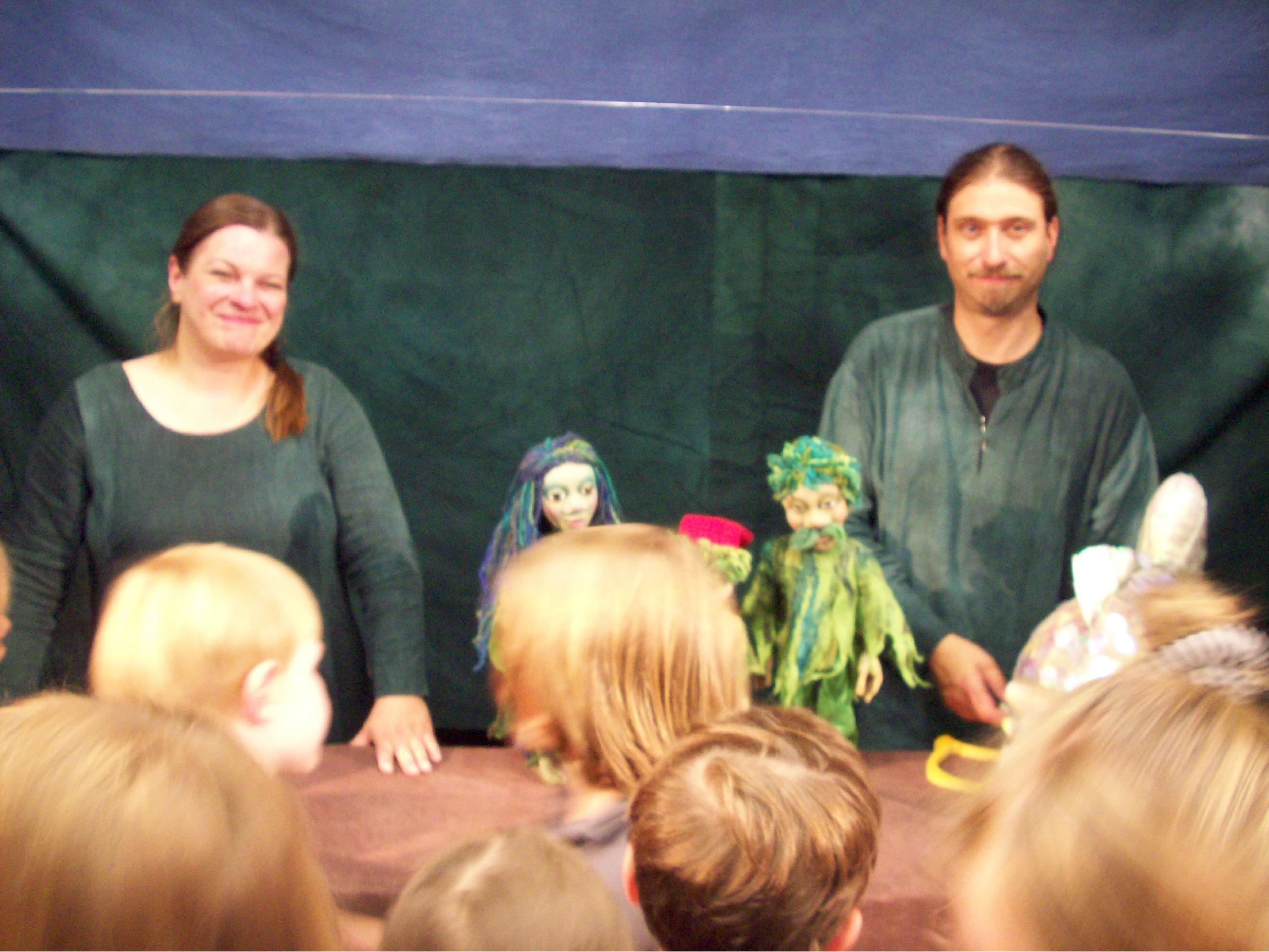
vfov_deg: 38.7
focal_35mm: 37
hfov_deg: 50.1
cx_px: 634
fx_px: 1357
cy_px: 476
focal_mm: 6.2
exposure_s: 1/8
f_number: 2.8
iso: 171
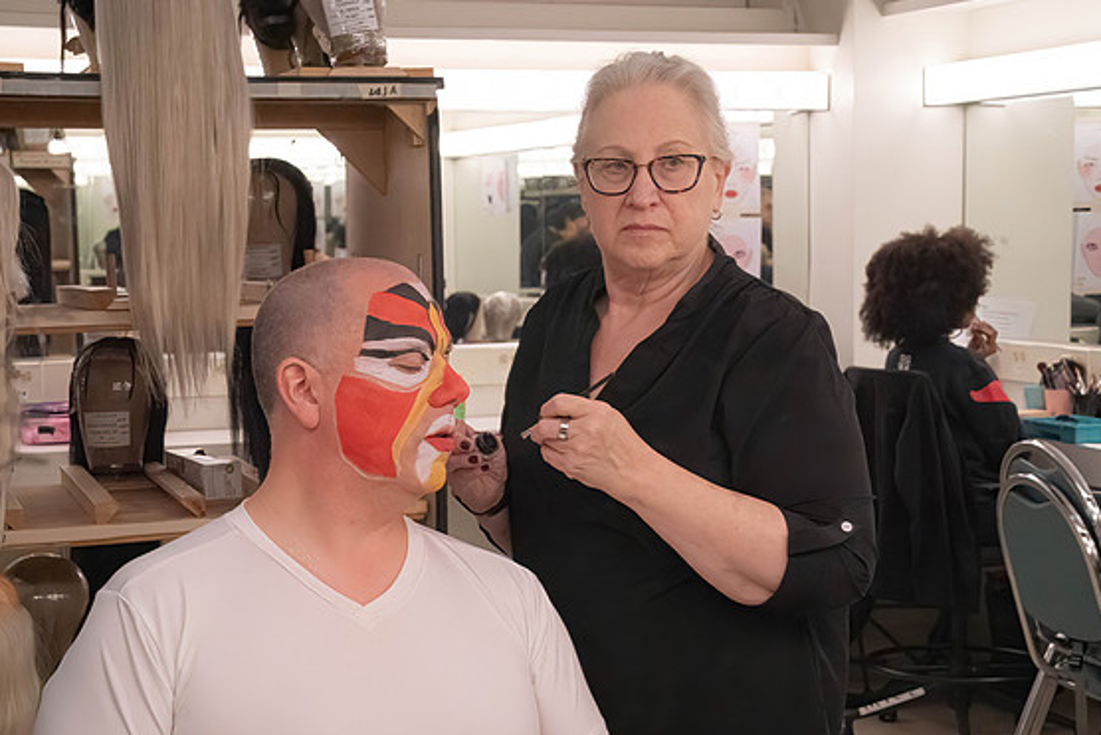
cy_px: 368
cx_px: 560
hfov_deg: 27.7
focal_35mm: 73
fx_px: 2233
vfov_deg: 18.7
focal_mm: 70
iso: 16000
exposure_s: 1/500
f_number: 11
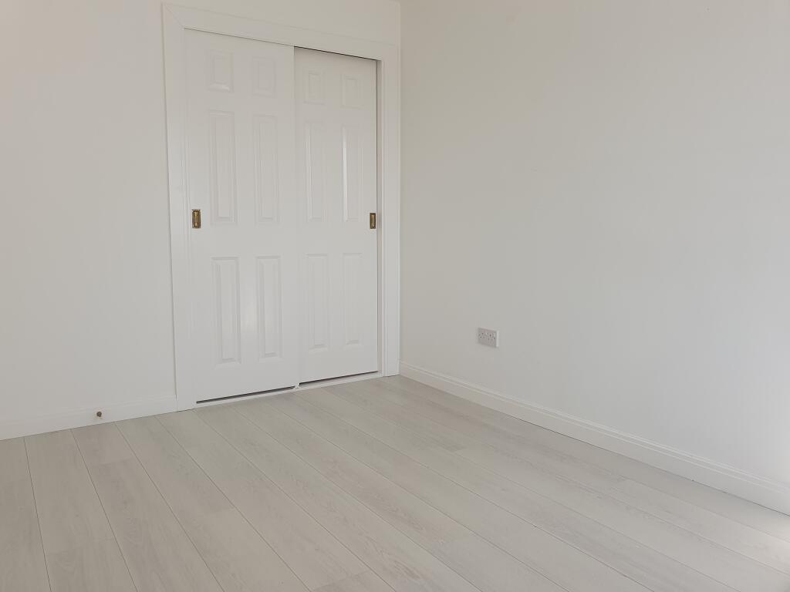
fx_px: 593
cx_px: 395
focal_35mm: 26
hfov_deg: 67.3
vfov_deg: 53.1
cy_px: 296
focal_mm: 4.32
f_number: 2.4
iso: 50
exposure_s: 1/264
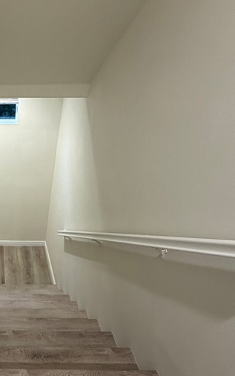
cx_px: -14
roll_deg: -0.3
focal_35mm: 30
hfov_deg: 36.4
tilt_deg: -33.9
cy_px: 213
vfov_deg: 62.6
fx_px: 307
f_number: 2.2
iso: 320
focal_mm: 2.22
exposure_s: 1/120
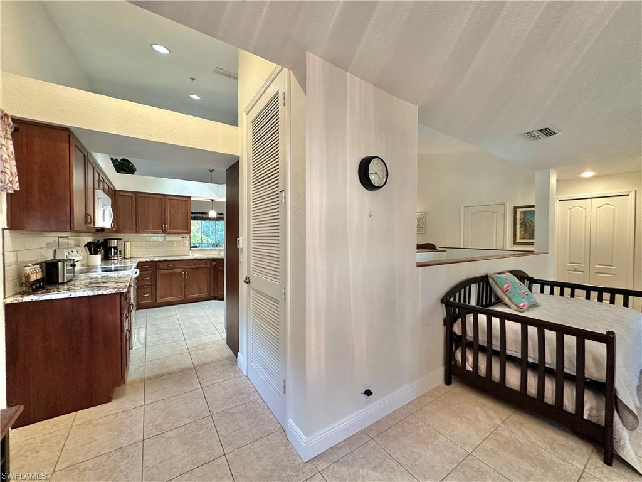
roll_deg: -1.0
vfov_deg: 85.7
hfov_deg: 102.1
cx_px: 321
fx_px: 260
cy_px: 241
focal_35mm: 14
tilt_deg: -2.1
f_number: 2.2
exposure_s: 1/60
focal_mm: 2.22
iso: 160
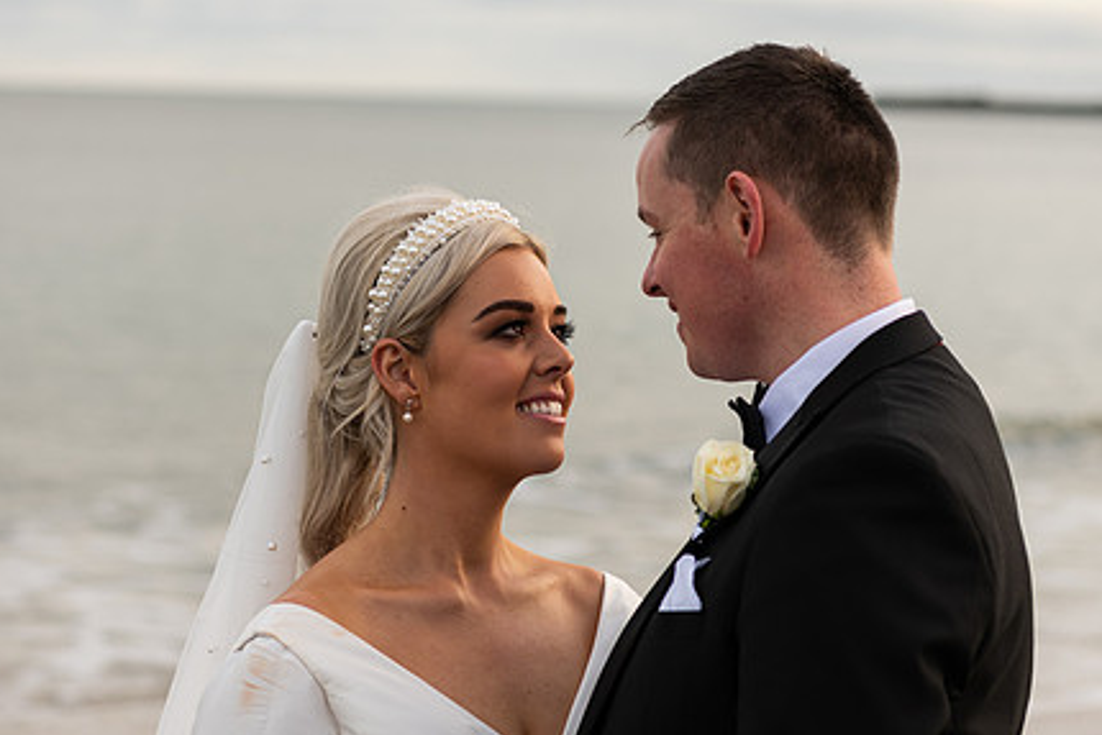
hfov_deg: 18.9
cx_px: 600
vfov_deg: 12.7
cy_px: 411
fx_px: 3307
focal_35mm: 108
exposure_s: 1/200
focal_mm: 80
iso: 80
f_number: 3.5
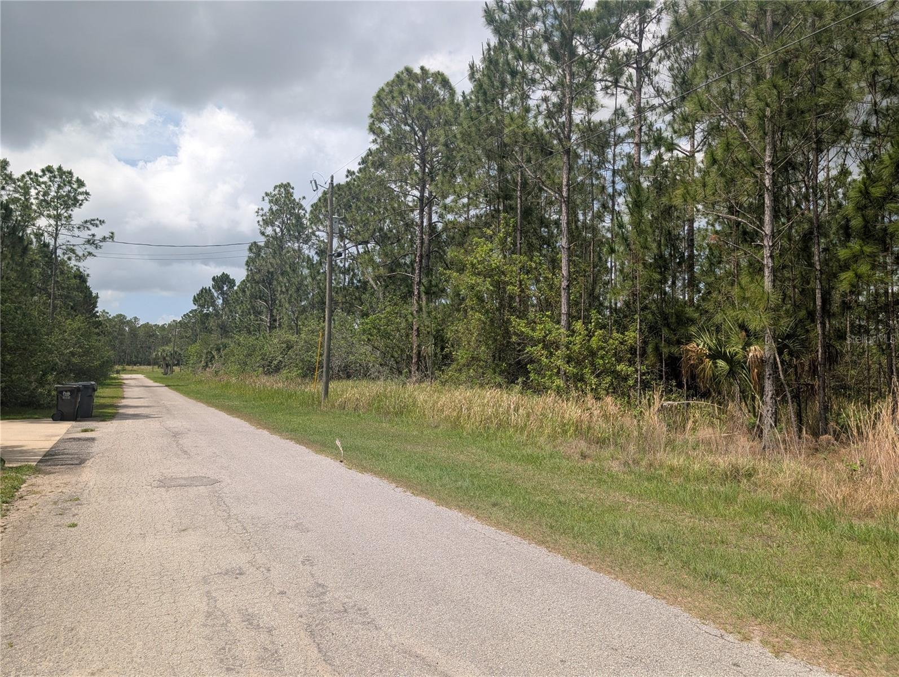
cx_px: 450
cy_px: 338
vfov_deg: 56.9
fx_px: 624
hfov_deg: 71.5
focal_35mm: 24
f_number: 1.68
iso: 24
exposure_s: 1/1404
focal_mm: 6.9
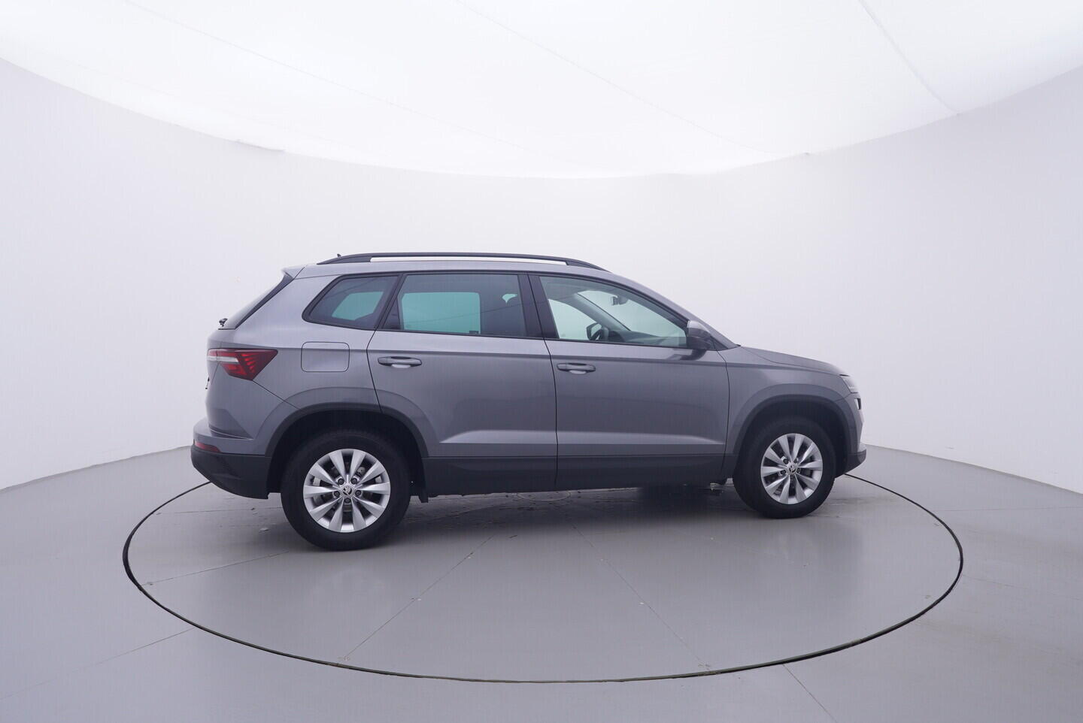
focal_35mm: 22
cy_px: 362
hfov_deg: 77.3
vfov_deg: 56.2
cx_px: 542
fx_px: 677
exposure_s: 1/80
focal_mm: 15
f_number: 5
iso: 200
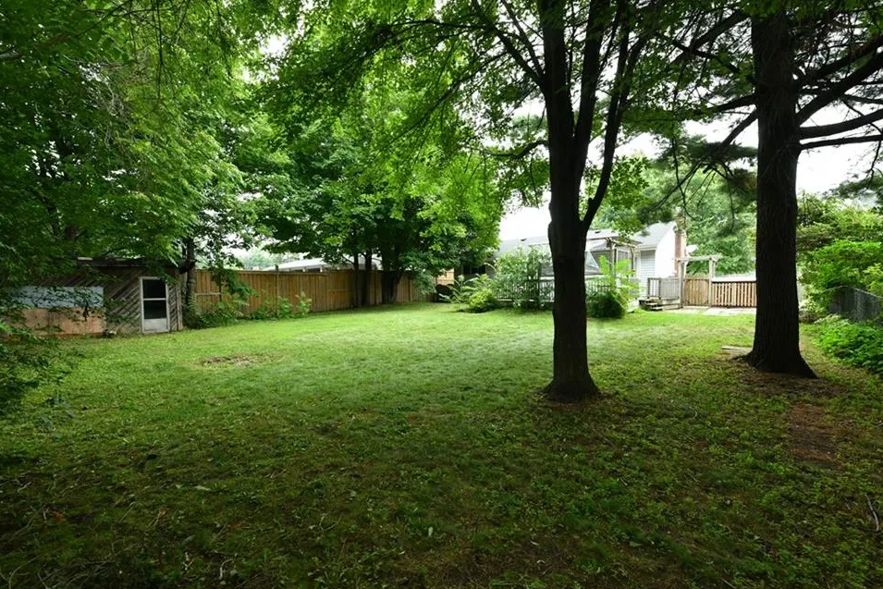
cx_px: 448
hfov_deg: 100.4
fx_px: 368
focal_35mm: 15
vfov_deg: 77.3
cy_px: 301
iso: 1000
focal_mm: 14
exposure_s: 1/100
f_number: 8
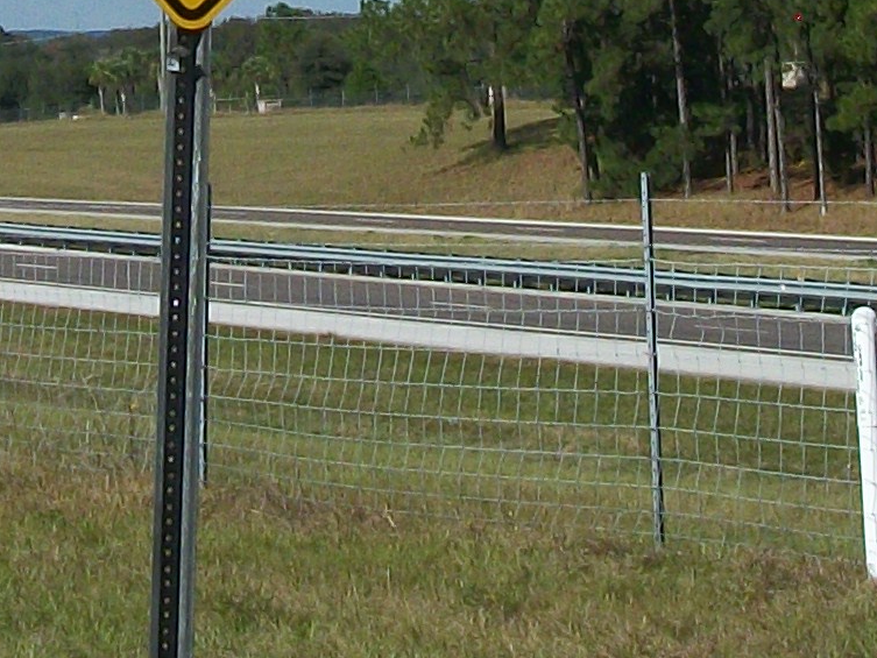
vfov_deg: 8.6
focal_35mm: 170
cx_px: 241
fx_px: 4308
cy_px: -185
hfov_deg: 11.6
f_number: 8.8
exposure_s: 1/250
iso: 80
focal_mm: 5.7
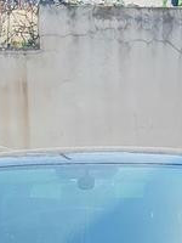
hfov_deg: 13.1
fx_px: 792
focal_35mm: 113
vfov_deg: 15.1
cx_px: 112
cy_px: 440
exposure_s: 1/900
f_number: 1.8
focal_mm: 5.4
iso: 80
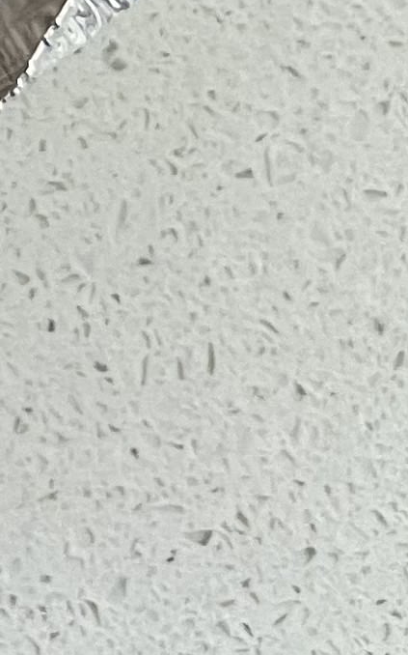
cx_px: -702
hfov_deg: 7.3
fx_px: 2921
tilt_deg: -82.5
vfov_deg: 10.6
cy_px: -998
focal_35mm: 164
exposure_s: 1/60
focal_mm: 5.1
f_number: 1.6
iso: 160
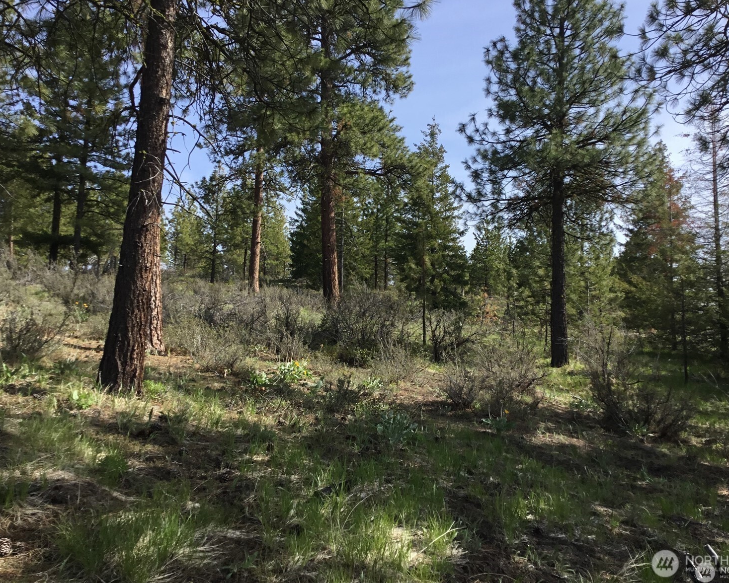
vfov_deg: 44.5
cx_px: 383
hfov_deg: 54.2
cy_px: 286
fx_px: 712
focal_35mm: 33
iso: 25
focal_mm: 3.3
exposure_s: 1/791
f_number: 2.4
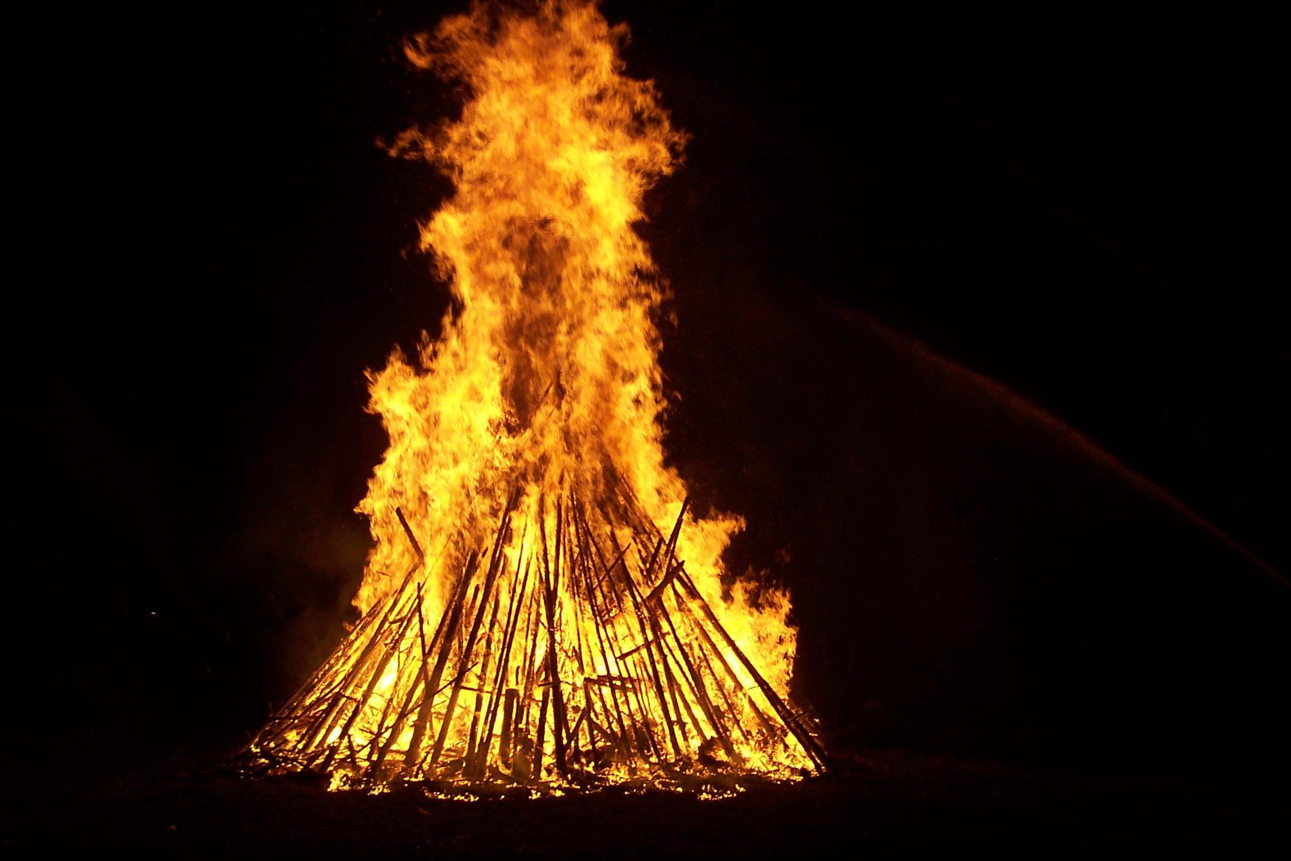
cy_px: 397
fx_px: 1399
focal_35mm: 39
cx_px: 644
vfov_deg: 34.2
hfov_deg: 49.6
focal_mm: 5.6
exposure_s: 1/125
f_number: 2.8
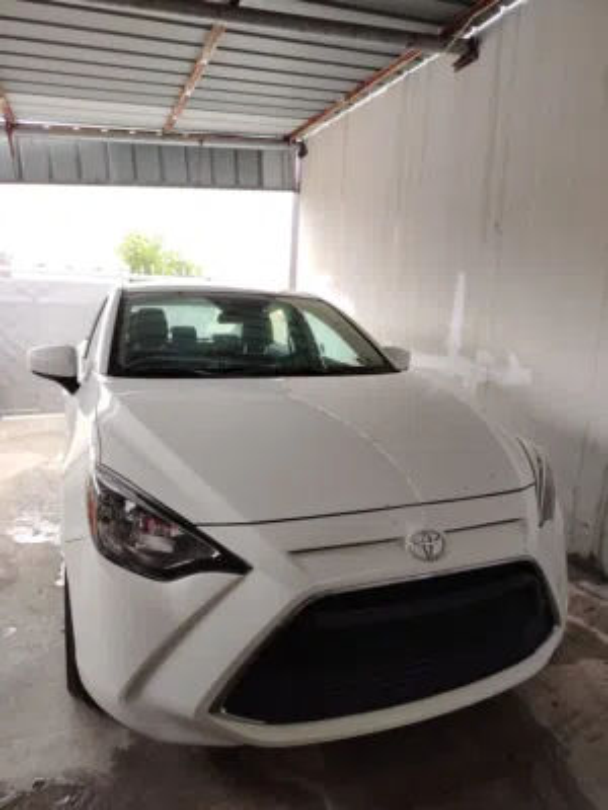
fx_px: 562
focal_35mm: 24
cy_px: 405
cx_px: 304
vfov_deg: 71.6
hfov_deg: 56.8
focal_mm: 5.25
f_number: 1.75
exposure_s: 1/33.3
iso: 425
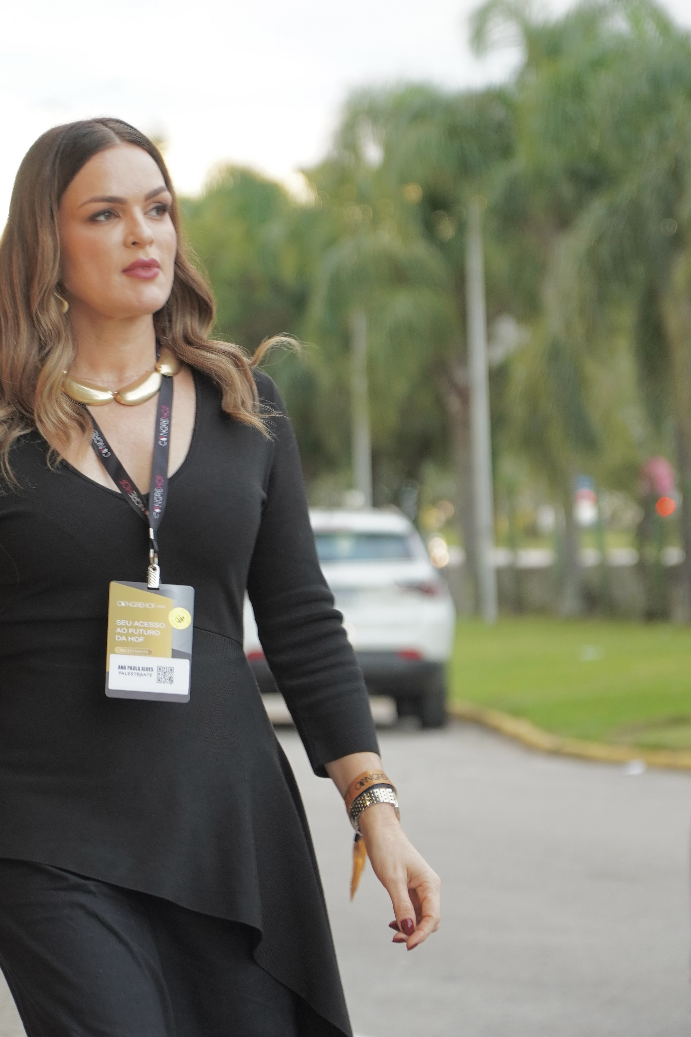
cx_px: 173
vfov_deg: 12.8
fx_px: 4607
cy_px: 471
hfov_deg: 8.6
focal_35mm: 160
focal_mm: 70
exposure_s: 1/125
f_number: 2.8
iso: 500
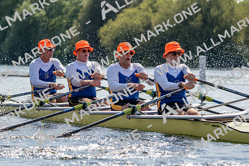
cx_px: 124
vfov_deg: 6.9
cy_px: 83
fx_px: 1384
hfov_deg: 10.3
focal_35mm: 200
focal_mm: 200
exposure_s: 1/1600
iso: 200
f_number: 5.6
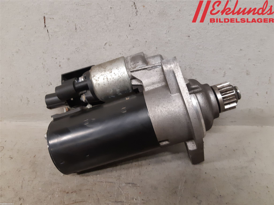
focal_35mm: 26
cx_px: 137
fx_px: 206
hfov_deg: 67.3
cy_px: 102
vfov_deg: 53.1
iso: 250
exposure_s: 1/50
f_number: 1.7
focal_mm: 3.93
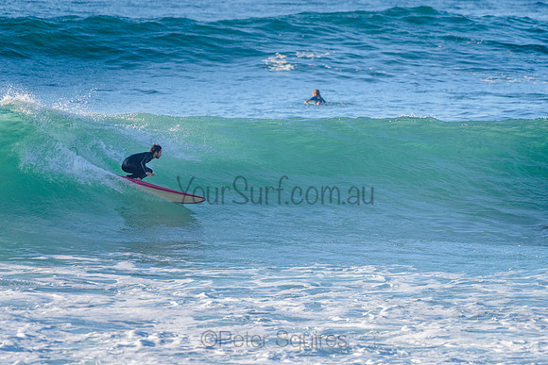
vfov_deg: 2.2
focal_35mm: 613
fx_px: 9336
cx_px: 212
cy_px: 147
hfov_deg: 3.4
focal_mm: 500
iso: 280
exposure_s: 1/2000
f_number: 5.6
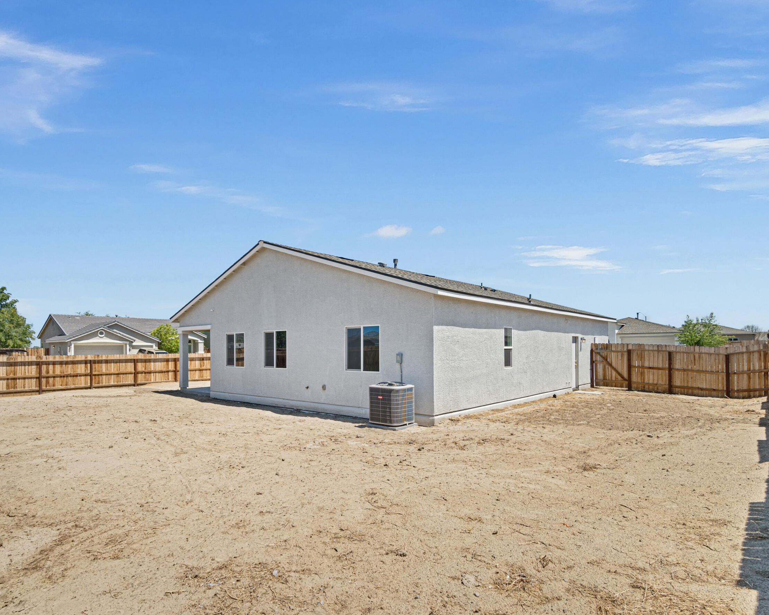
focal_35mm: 19
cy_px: 343
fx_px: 432
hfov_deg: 82.9
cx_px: 339
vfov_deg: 70.6
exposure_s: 1/40
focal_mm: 10
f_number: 8
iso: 100
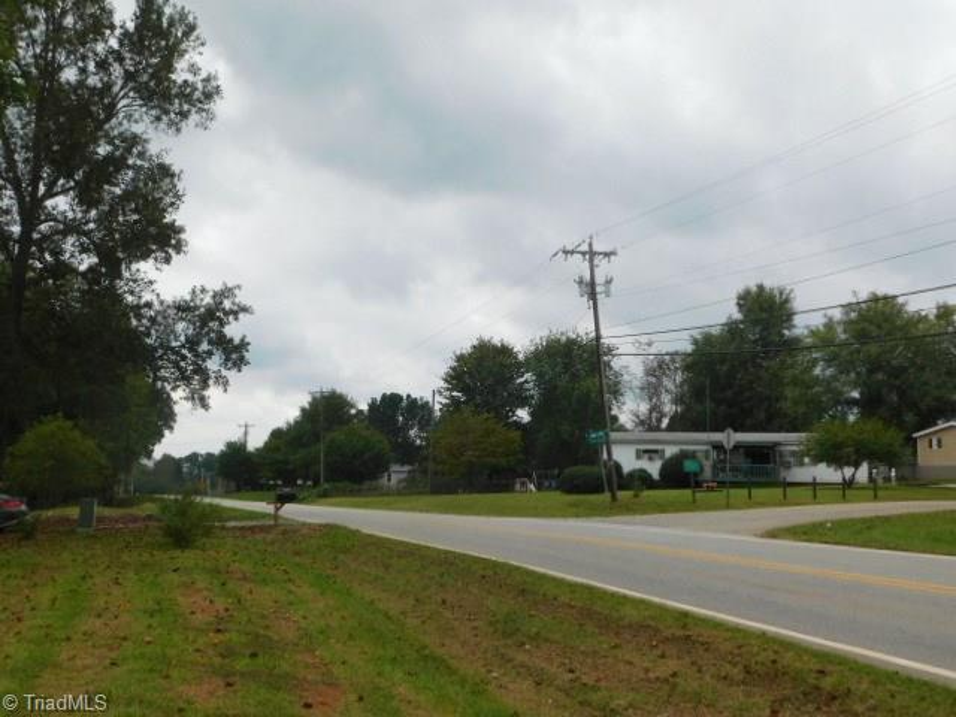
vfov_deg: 39.7
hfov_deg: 51.4
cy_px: 358
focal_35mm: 36
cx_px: 478
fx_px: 994
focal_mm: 6.3
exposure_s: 1/1000
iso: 125
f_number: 3.5
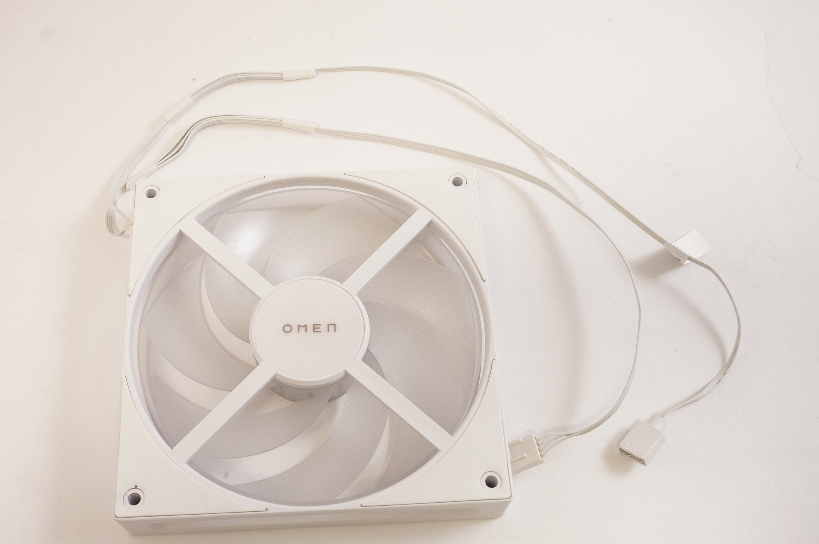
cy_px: 293
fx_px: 886
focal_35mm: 39
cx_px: 366
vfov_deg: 34.1
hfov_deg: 49.5
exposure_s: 1/30
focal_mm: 22
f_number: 5.6
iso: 640
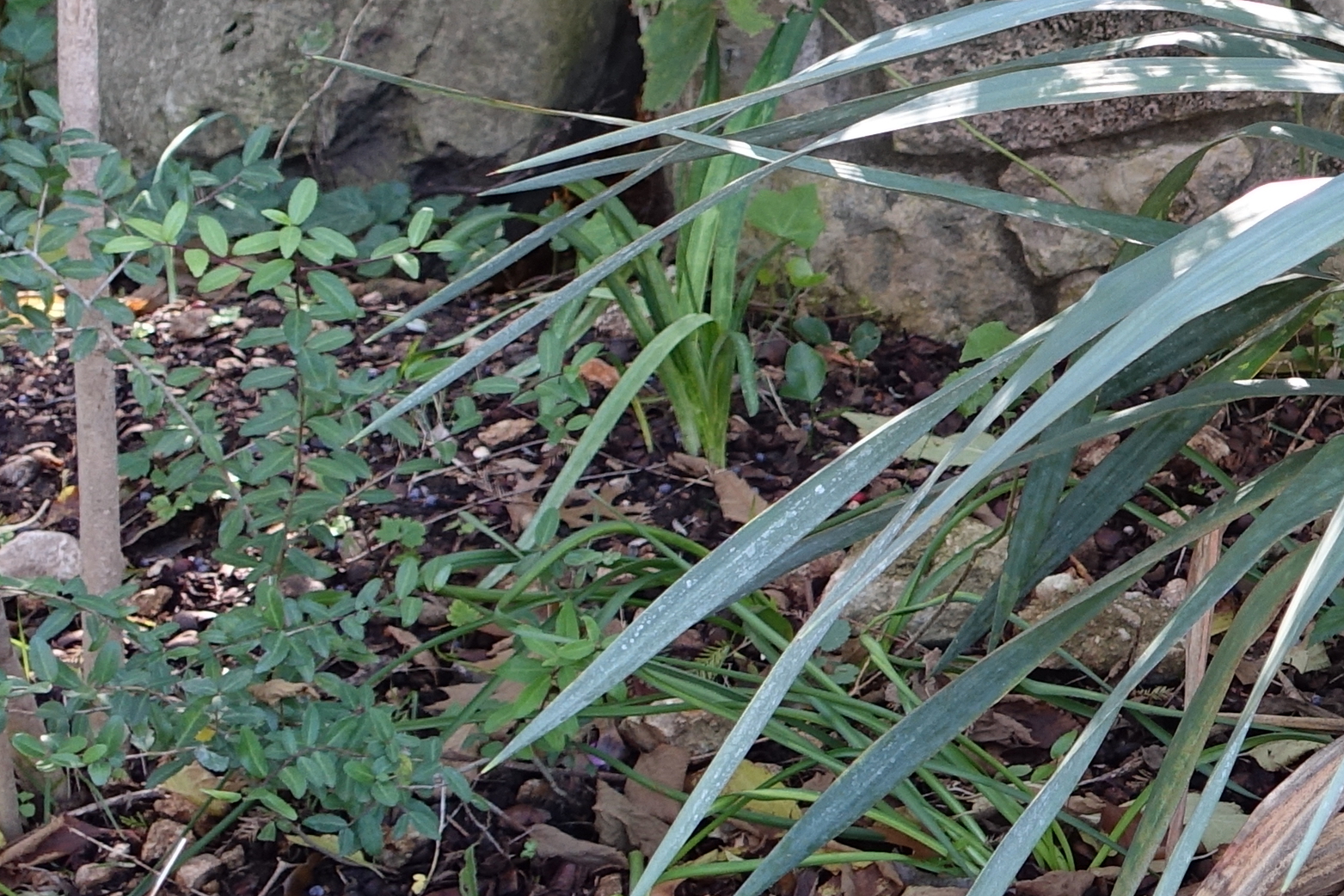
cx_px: 2053
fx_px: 4442
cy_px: 364
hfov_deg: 15.7
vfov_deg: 11.5
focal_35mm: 119
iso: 125
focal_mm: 12.64
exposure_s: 1/50
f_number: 2.8
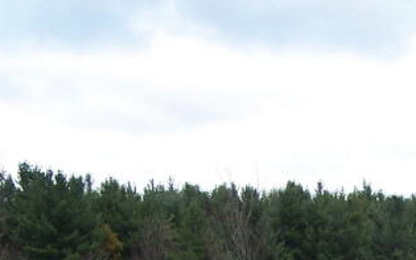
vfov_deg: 9.7
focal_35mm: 131
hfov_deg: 15.5
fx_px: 1485
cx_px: 450
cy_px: 392
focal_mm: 6.3
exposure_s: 1/320
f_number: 2.8
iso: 80
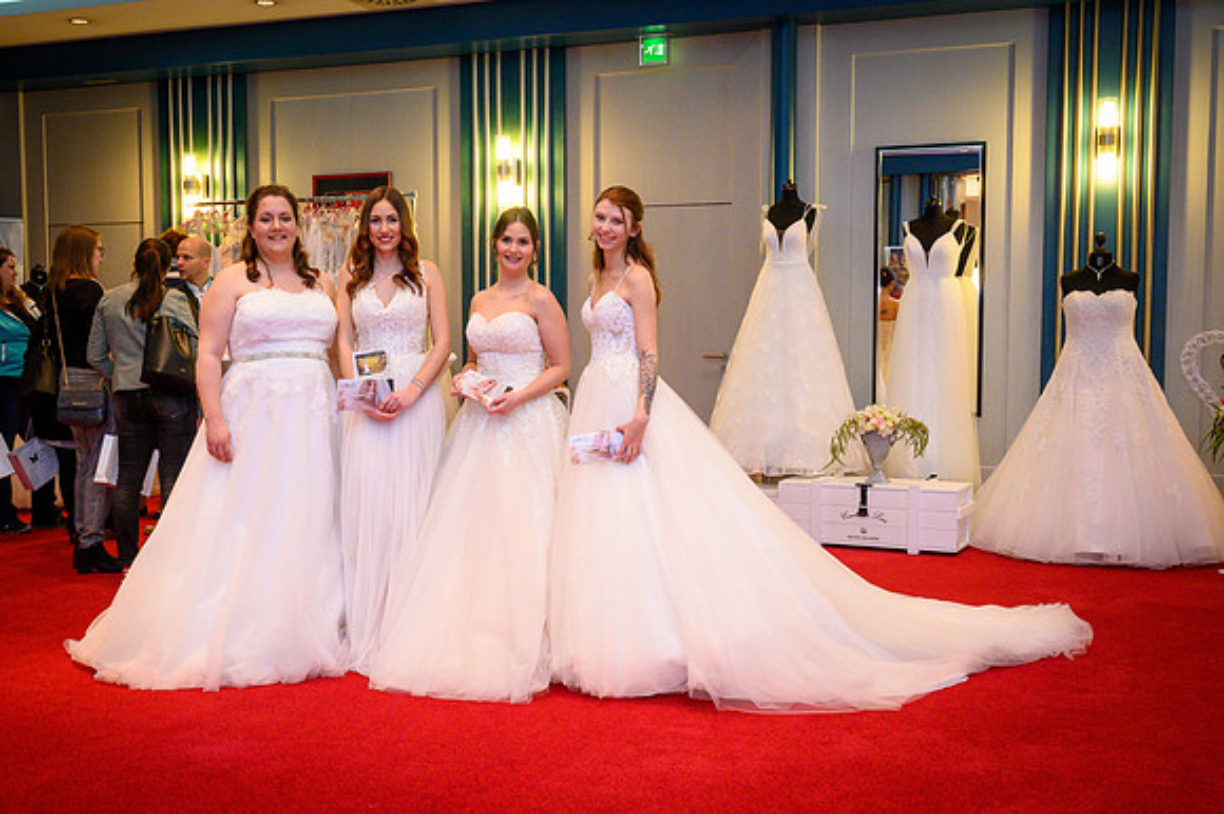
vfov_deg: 33.8
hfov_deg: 49.0
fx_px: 1342
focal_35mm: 39
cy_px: 434
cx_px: 571
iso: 4500
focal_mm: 37
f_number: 9
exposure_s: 1/60
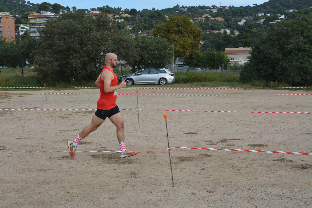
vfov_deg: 21.6
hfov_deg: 31.9
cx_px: 156
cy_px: 104
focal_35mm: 63
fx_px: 546
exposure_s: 1/250
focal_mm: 42
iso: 125
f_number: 8
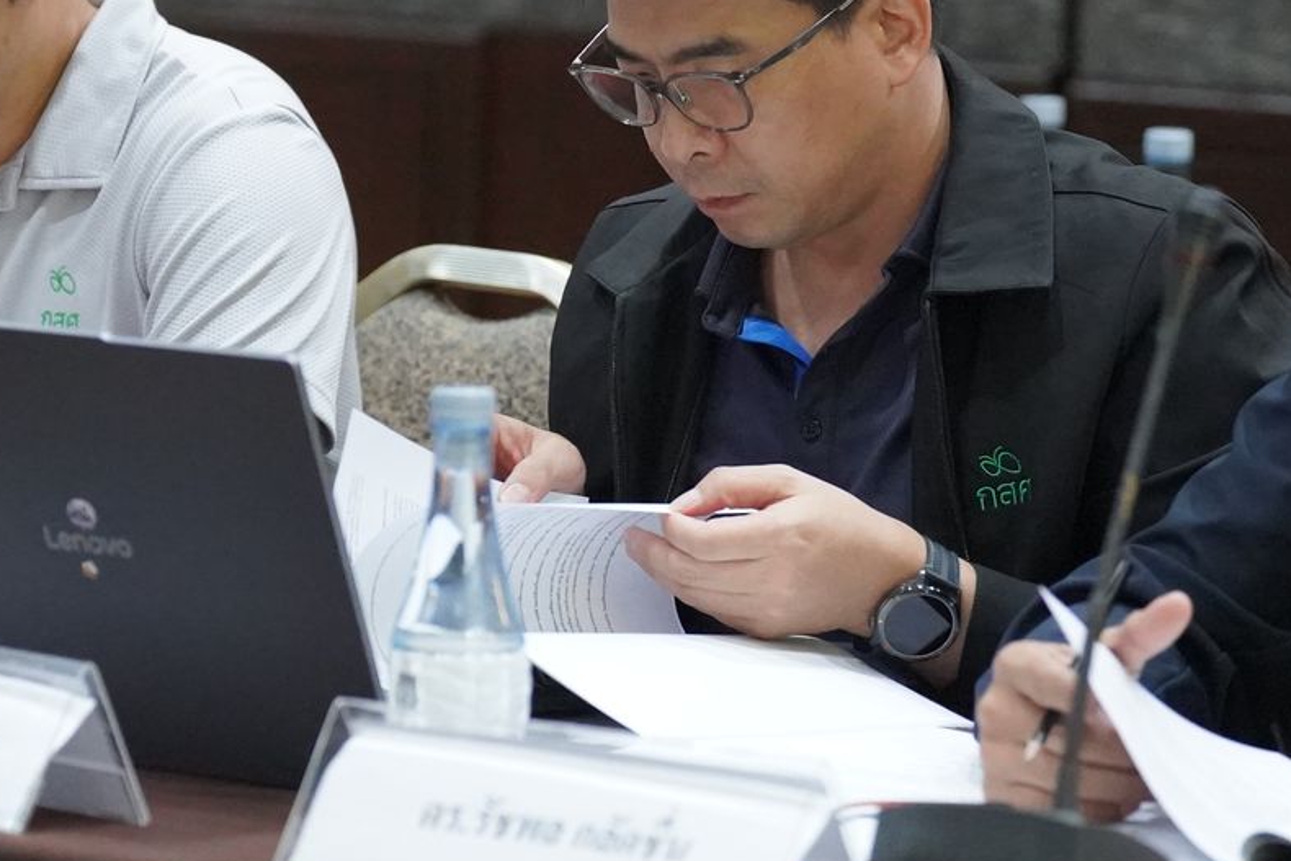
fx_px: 9433
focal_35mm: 263
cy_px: 197
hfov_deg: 7.8
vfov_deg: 5.2
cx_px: 409
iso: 10000
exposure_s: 1/400
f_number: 2.8
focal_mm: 99
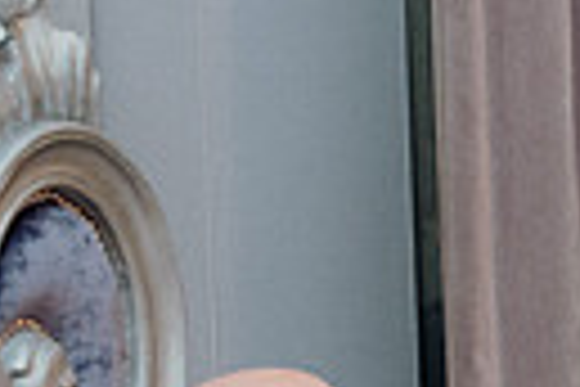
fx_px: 3609
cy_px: 362
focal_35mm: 224
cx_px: 1111
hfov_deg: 8.7
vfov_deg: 6.1
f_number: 4
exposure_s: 1/160
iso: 2500
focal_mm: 50
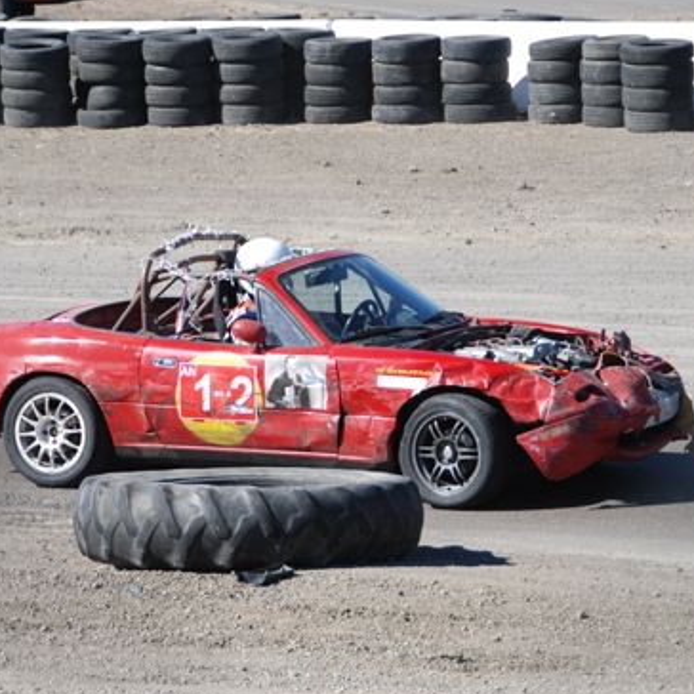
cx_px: 417
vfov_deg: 8.2
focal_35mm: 213
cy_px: 397
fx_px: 4826
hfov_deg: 8.2
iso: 160
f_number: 5.6
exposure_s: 1/500
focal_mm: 95
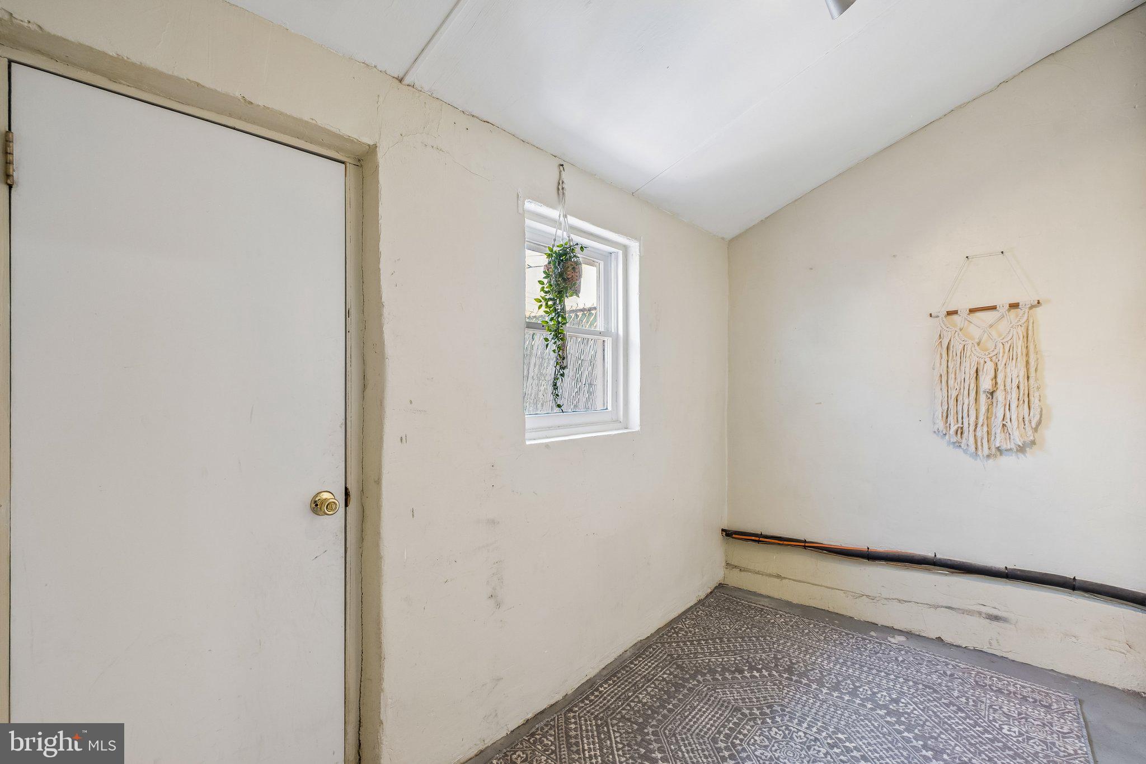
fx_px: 477
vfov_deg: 77.3
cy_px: 382
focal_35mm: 15
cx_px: 573
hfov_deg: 100.4
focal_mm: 10
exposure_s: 1/7
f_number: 8
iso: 250
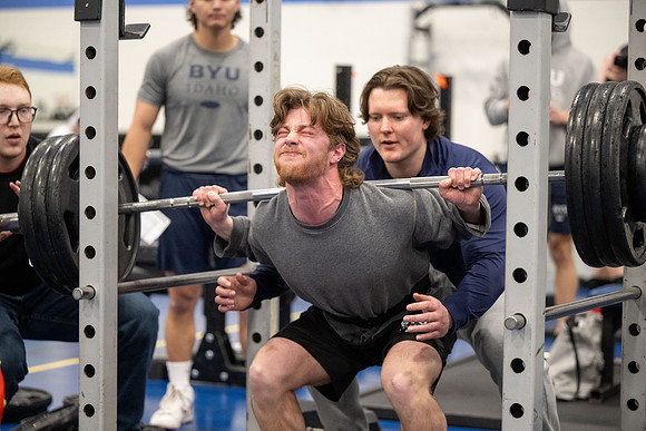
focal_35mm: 96
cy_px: 216
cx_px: 323
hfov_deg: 21.2
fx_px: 1723
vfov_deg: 14.3
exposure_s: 1/200
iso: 6400
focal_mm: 96
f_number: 2.8
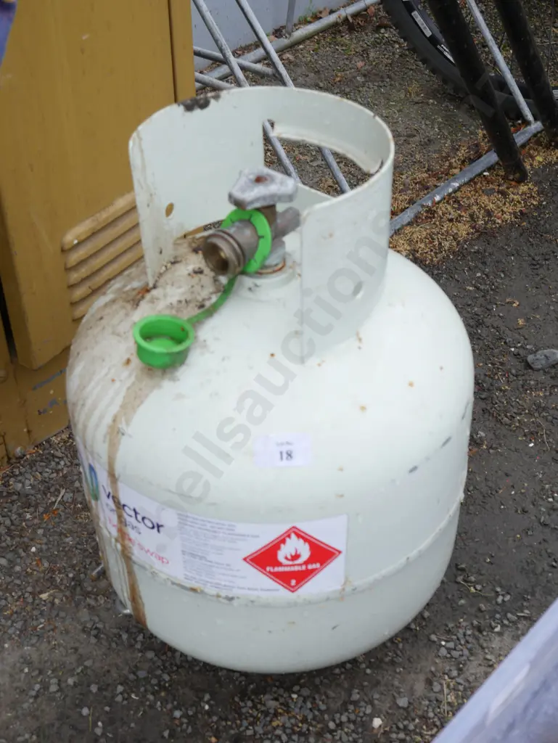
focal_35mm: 48
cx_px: 279
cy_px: 372
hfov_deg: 30.3
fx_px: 1031
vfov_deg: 39.6
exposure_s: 1/125
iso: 200
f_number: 6.3
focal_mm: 24
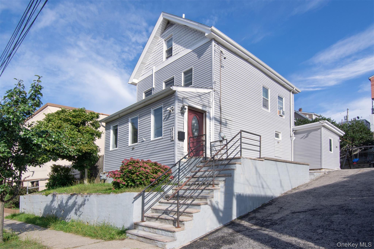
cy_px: 124
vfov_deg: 59.5
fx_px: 218
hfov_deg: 81.2
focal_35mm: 21
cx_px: 187
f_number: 14
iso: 400
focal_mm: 14
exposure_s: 1/320
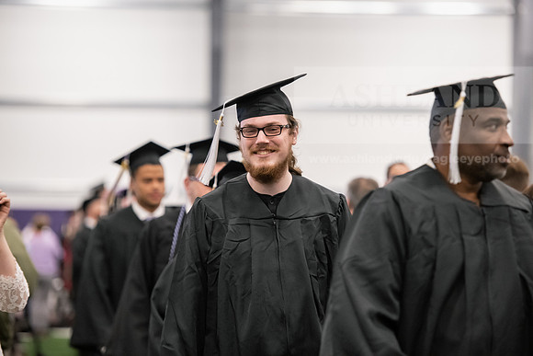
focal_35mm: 150
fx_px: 2221
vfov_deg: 9.2
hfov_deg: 13.7
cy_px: 178
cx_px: 266
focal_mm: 150
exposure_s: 1/200
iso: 3200
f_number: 3.2
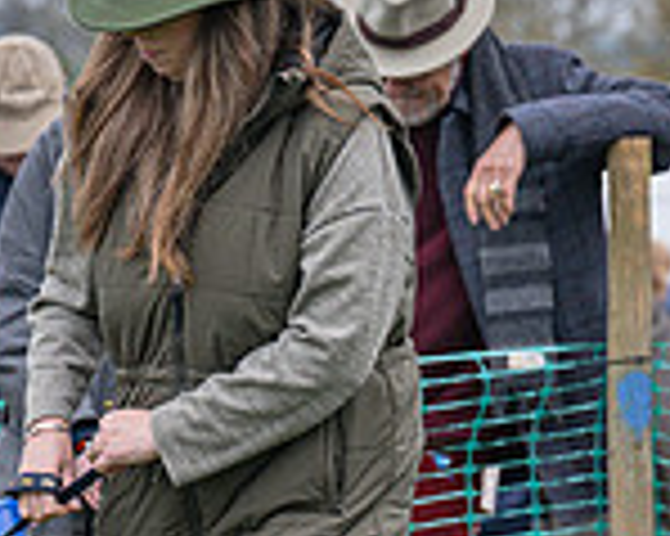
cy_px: 811
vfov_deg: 3.6
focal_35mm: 430
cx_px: 169
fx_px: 8521
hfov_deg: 4.5
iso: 400
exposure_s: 1/2500
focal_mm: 101
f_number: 4
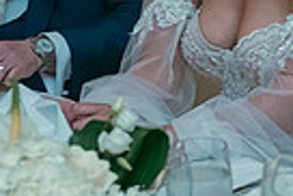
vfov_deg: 6.1
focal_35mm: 221
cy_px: -171
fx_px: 1801
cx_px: 407
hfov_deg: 9.1
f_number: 3.5
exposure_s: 1/160
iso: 800
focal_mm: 52
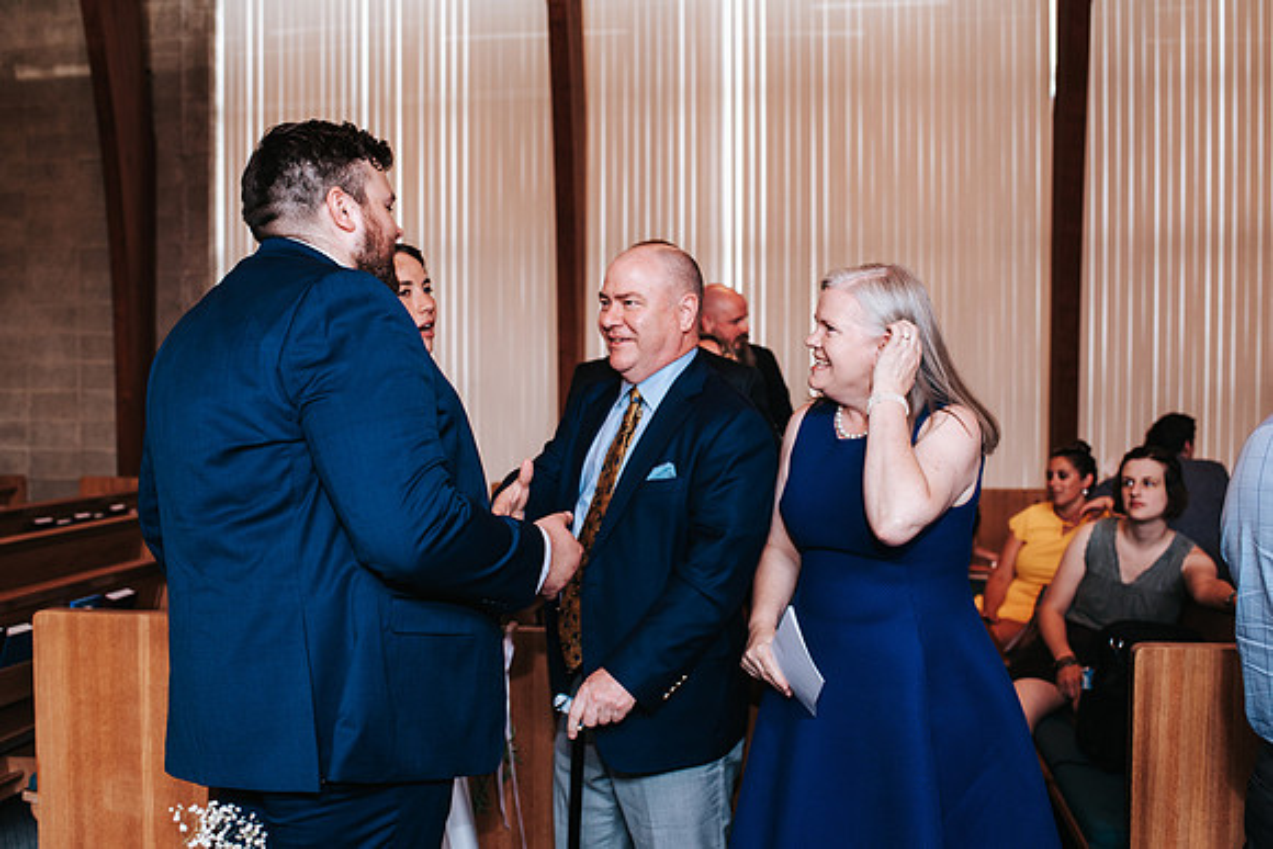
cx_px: 636
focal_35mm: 37
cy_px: 424
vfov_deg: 35.7
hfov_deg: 51.6
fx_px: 1318
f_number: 3.2
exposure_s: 1/125
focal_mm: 35
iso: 640
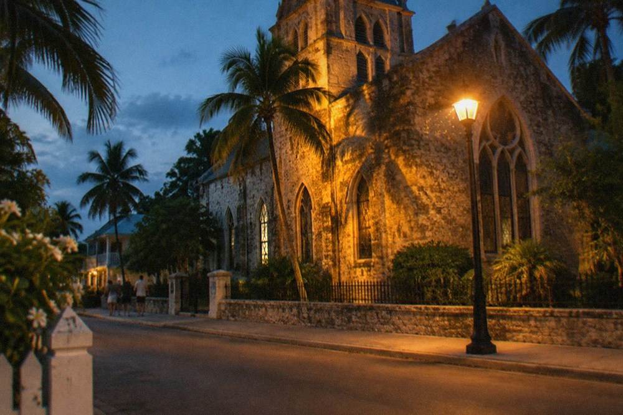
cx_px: 312
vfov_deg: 33.4
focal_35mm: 40
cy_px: 208
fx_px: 692
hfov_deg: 48.5
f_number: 11
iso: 200
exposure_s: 1/100
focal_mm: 40
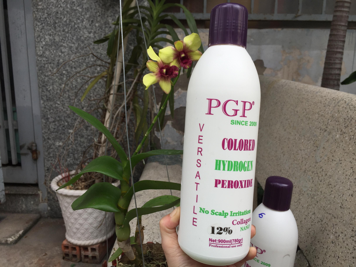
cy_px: 134
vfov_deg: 48.2
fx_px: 298
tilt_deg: -8.7
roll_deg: -2.1
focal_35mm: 29
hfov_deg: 61.7
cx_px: 178
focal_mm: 4.15
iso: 32
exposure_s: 1/527
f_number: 2.2
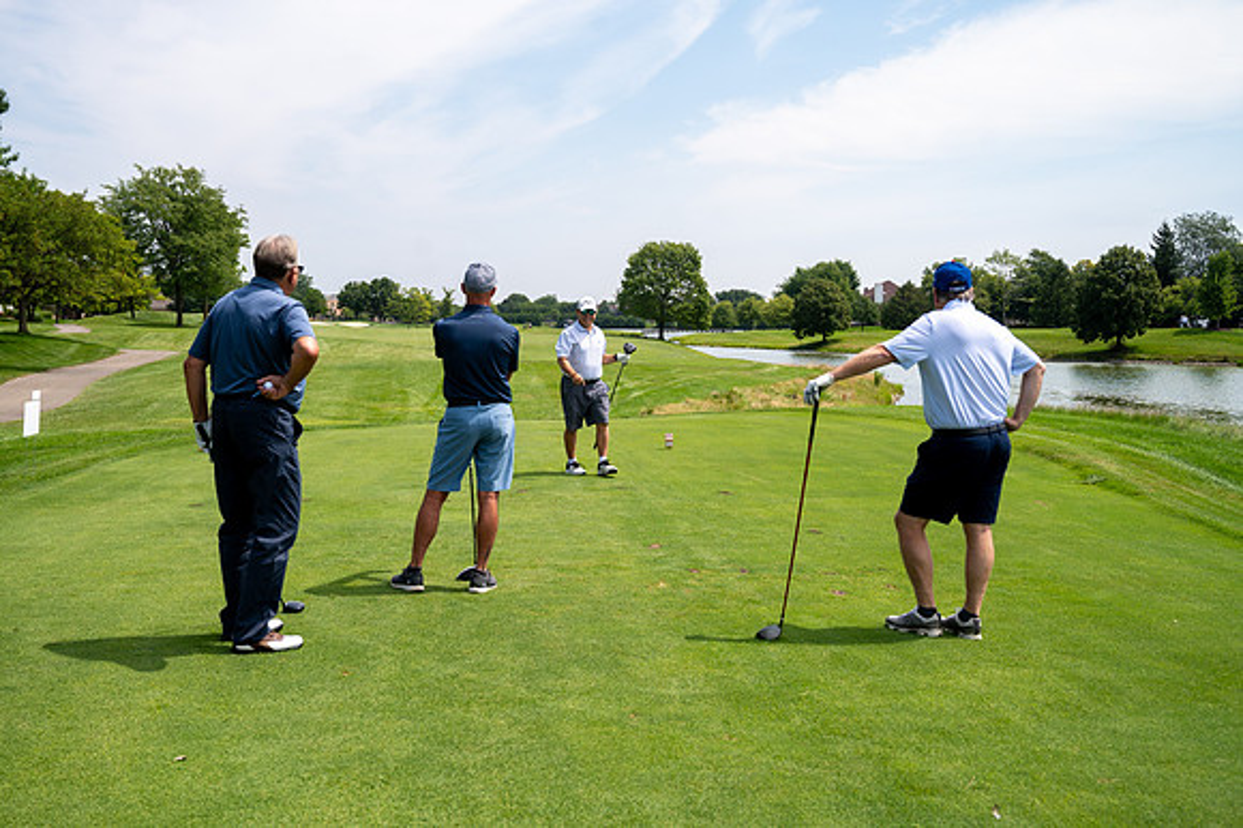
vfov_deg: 34.2
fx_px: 1346
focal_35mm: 39
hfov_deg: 49.6
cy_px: 414
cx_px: 622
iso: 250
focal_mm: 39
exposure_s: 1/1250
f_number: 5
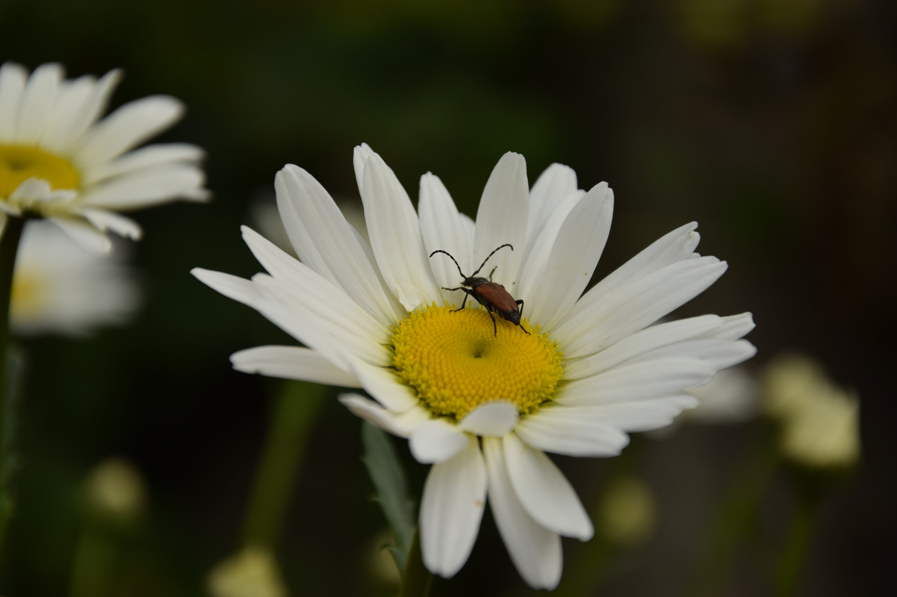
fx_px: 3922
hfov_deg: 13.0
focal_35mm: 158
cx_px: 448
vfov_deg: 8.7
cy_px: 298
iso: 100
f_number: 5.6
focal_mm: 105
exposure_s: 1/640
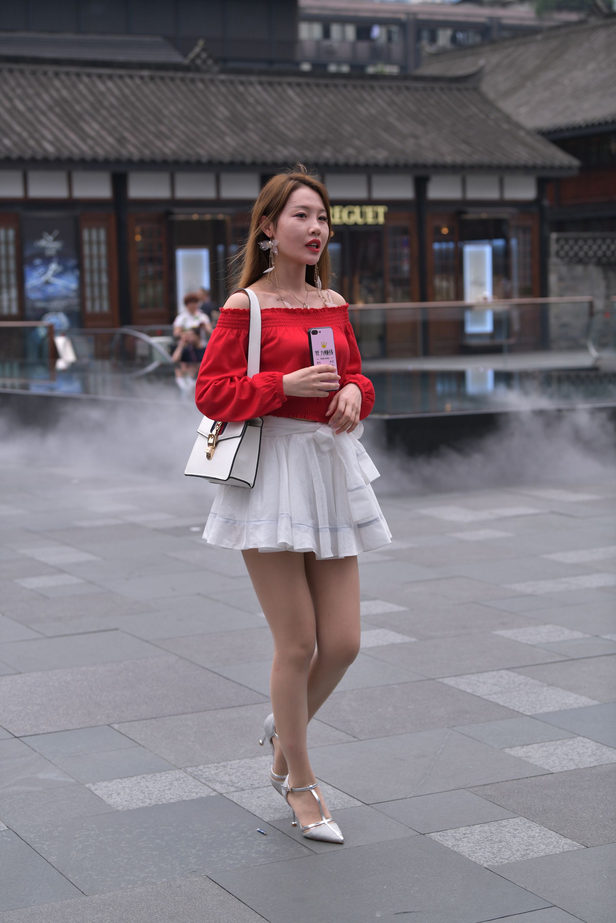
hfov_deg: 19.5
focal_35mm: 70
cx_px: 308
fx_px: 1797
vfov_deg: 28.8
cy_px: 462
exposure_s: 1/400
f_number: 4
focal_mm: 70
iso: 320
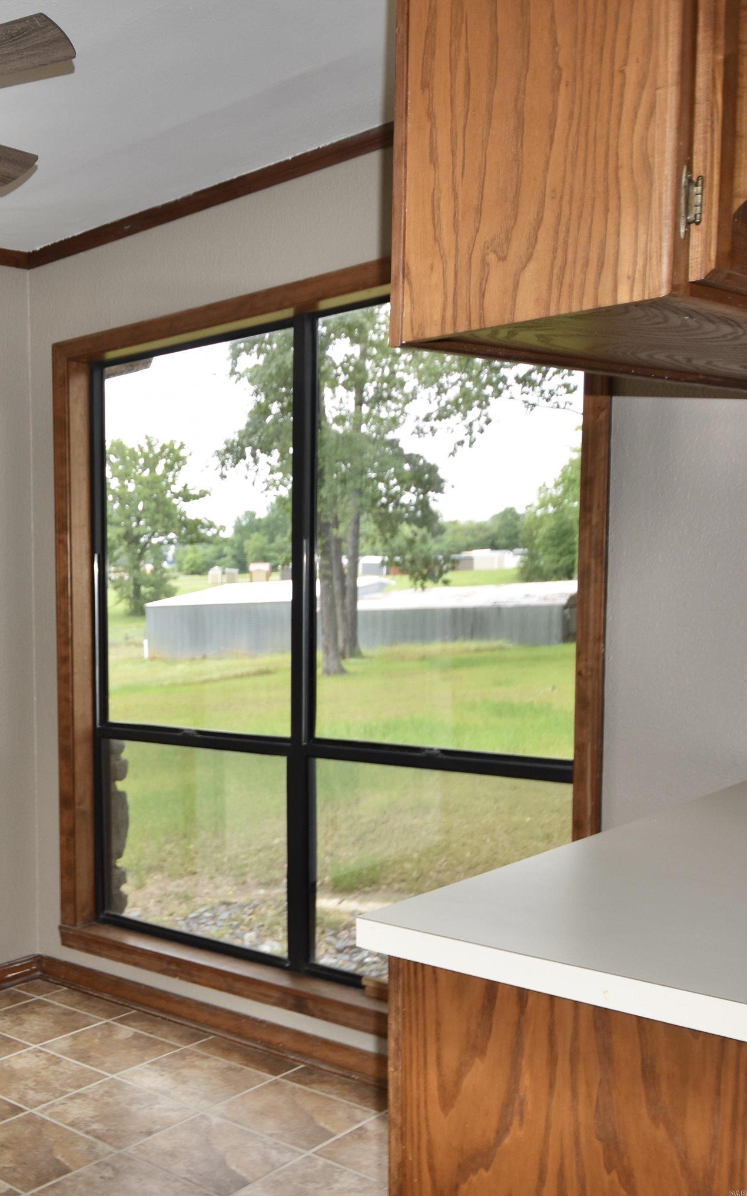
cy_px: 599
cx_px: -117
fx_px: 1205
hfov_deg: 30.1
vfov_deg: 52.8
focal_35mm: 37
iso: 180
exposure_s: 1/125
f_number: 5.6
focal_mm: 16
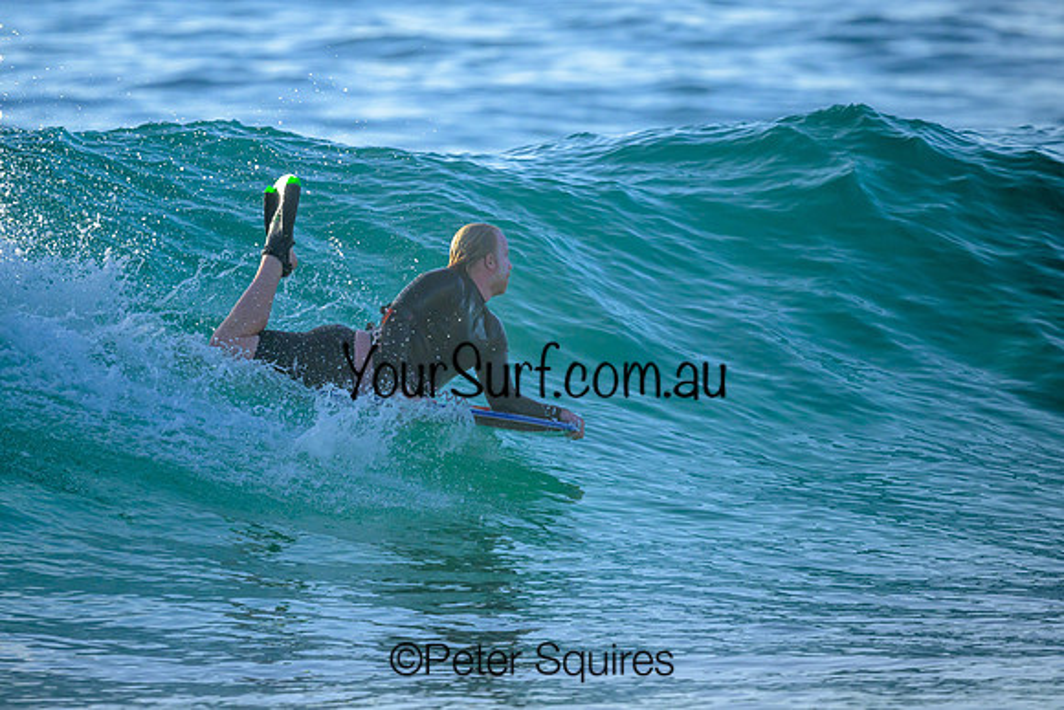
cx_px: 406
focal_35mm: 989
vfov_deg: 1.4
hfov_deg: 2.1
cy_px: 295
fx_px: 29243
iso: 560
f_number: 6.3
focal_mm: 800
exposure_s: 1/2500
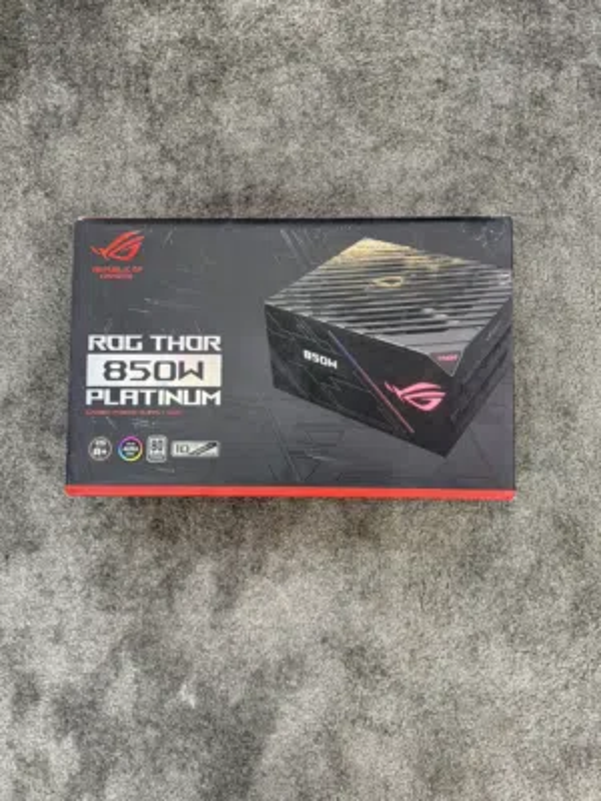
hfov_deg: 56.8
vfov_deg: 71.6
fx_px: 556
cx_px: 300
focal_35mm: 24
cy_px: 400
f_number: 1.78
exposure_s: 1/50
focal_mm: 6.76
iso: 250
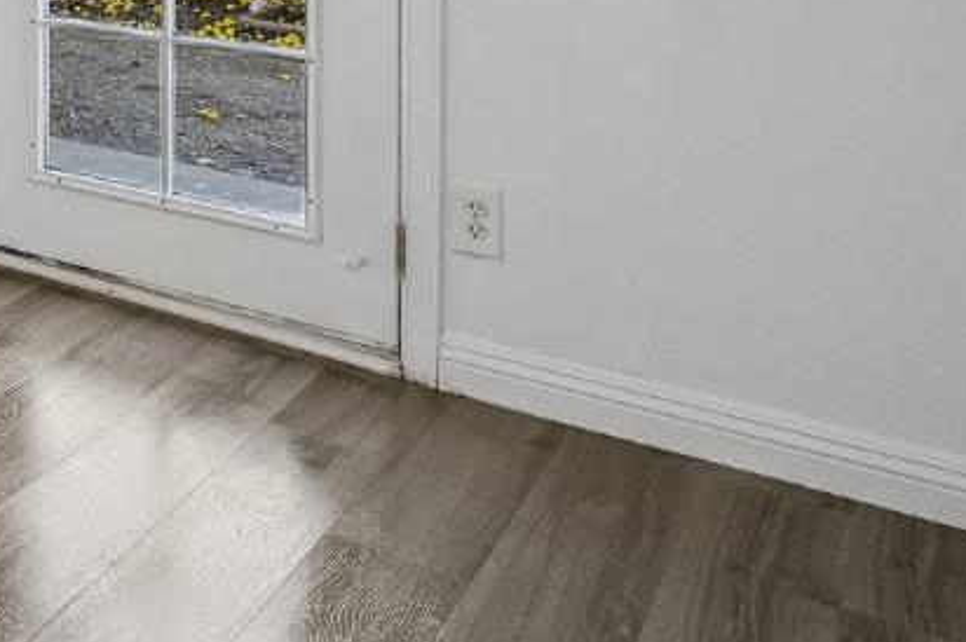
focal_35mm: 51
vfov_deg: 22.6
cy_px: -268
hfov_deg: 29.1
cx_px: -375
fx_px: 1367
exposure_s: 1/50
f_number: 8
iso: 640
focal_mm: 14
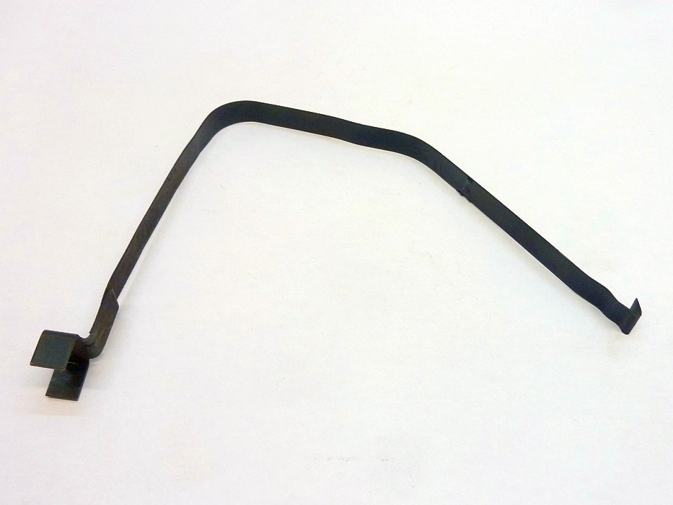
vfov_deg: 48.2
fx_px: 564
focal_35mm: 29
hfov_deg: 61.7
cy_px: 252
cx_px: 336
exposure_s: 1/30
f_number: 3.4
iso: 250
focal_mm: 4.7
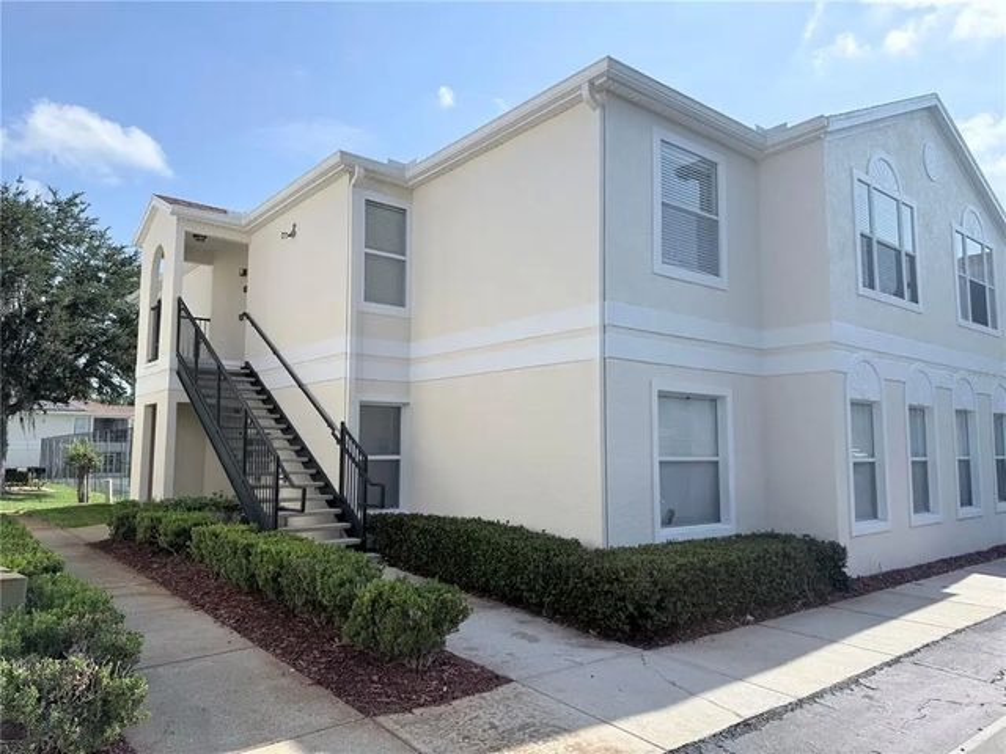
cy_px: 377
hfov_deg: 71.6
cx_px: 503
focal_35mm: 24
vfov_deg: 56.8
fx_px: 697
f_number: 1.78
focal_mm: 6.76
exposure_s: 1/5319
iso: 80
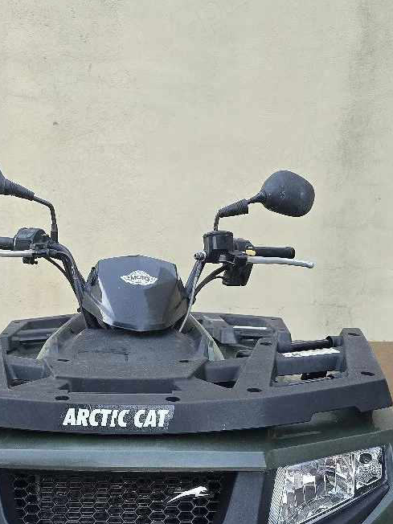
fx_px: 711
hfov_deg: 30.6
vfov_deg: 39.0
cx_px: 127
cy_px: 413
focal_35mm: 47
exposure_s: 1/101
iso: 250
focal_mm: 6.3
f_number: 1.7
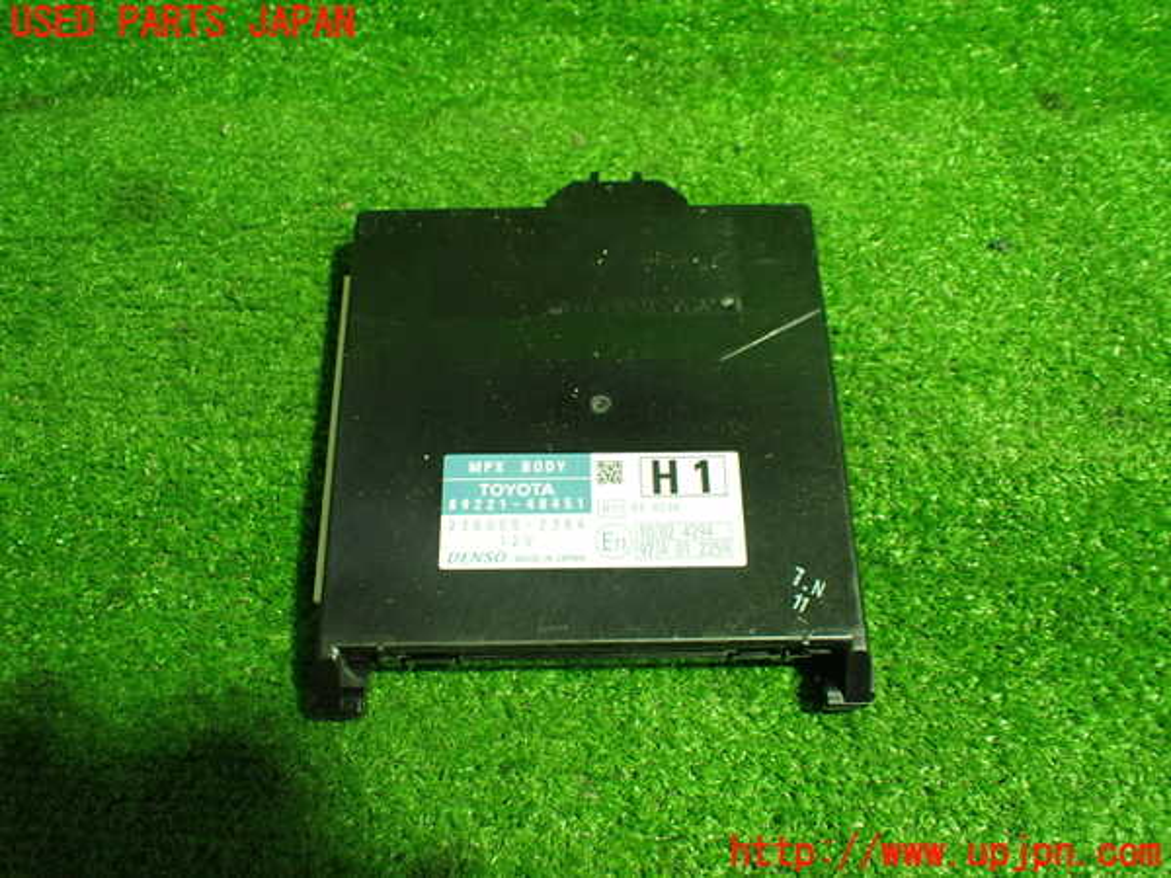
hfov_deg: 60.0
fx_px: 1015
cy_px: 439
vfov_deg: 46.8
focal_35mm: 30
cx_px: 586
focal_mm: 5.4
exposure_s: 1/60
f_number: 2.3
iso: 800
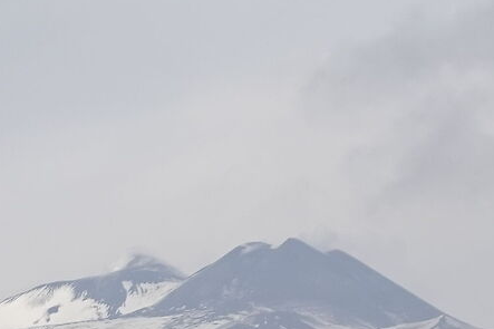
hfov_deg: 4.8
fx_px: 5871
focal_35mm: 428
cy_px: 378
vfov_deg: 3.2
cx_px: -222
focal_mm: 29.1
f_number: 4
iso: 100
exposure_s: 1/800
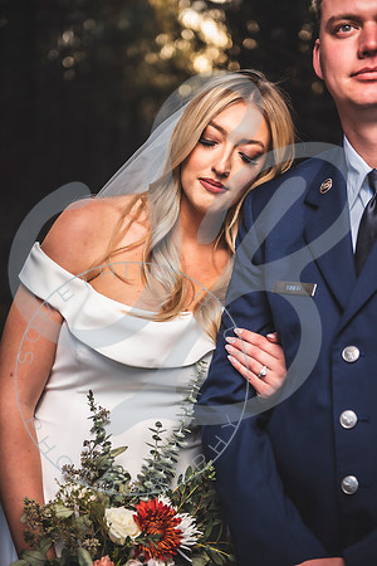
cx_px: 188
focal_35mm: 62
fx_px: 974
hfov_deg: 21.9
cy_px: 283
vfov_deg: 32.4
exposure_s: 1/800
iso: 320
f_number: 2.8
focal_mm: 62
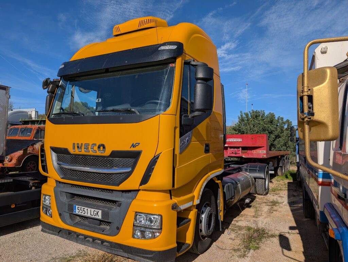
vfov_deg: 56.9
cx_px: 174
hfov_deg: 71.5
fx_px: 242
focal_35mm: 24
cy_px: 131
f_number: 1.68
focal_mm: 6.9
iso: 21
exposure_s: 1/3115
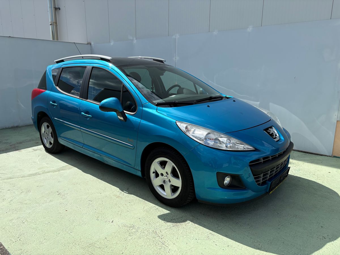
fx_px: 255
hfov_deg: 67.3
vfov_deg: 53.1
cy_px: 128
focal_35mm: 26
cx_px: 170
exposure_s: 1/4065
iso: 50
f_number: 1.6
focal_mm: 5.96
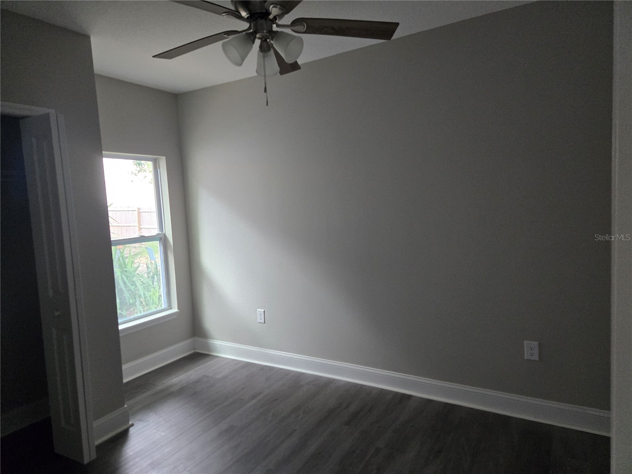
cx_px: 316
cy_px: 237
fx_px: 420
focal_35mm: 23
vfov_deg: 58.9
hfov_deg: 73.9
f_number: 1.8
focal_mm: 5.4
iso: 640
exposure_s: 1/120
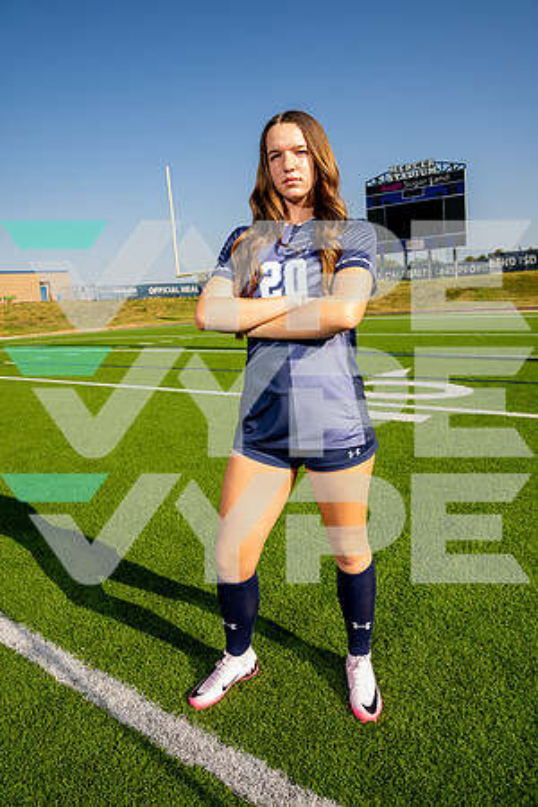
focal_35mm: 24
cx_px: 269
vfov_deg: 73.7
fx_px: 538
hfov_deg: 53.1
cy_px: 404
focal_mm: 24
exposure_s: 1/125
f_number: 7.1
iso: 50
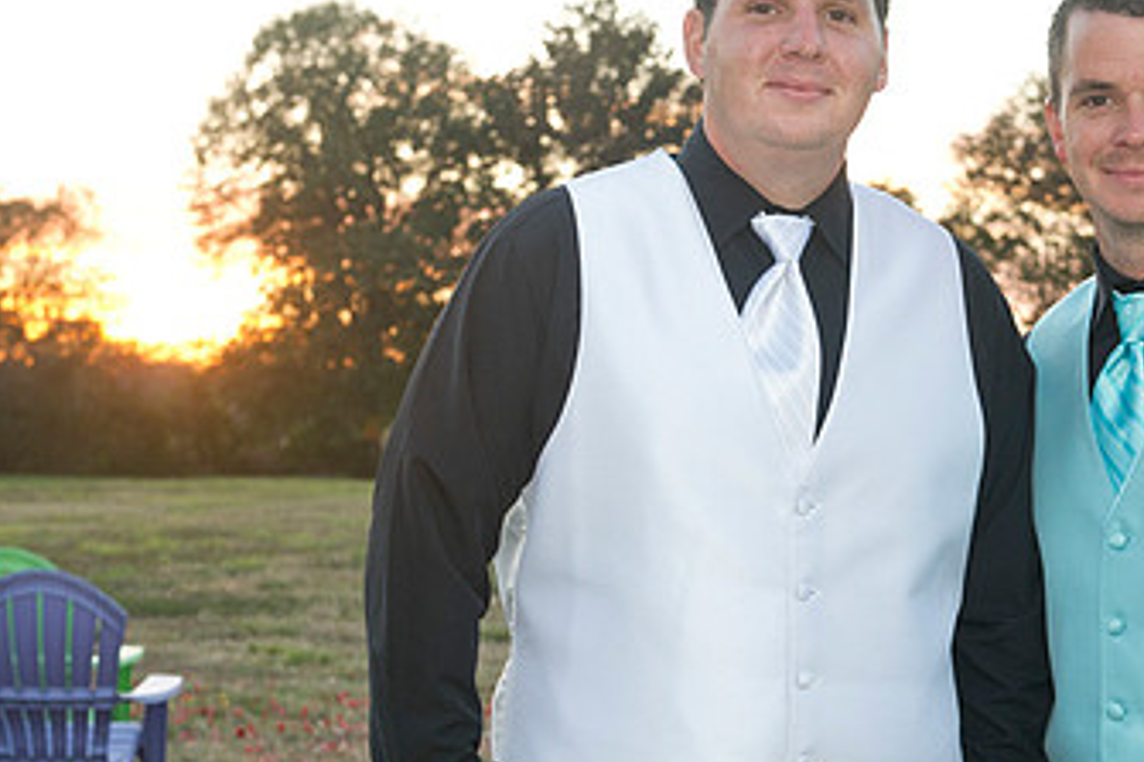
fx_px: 2858
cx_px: 724
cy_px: 509
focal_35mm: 90
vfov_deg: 15.1
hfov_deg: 22.6
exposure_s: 1/100
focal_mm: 52
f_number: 5.6
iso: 640
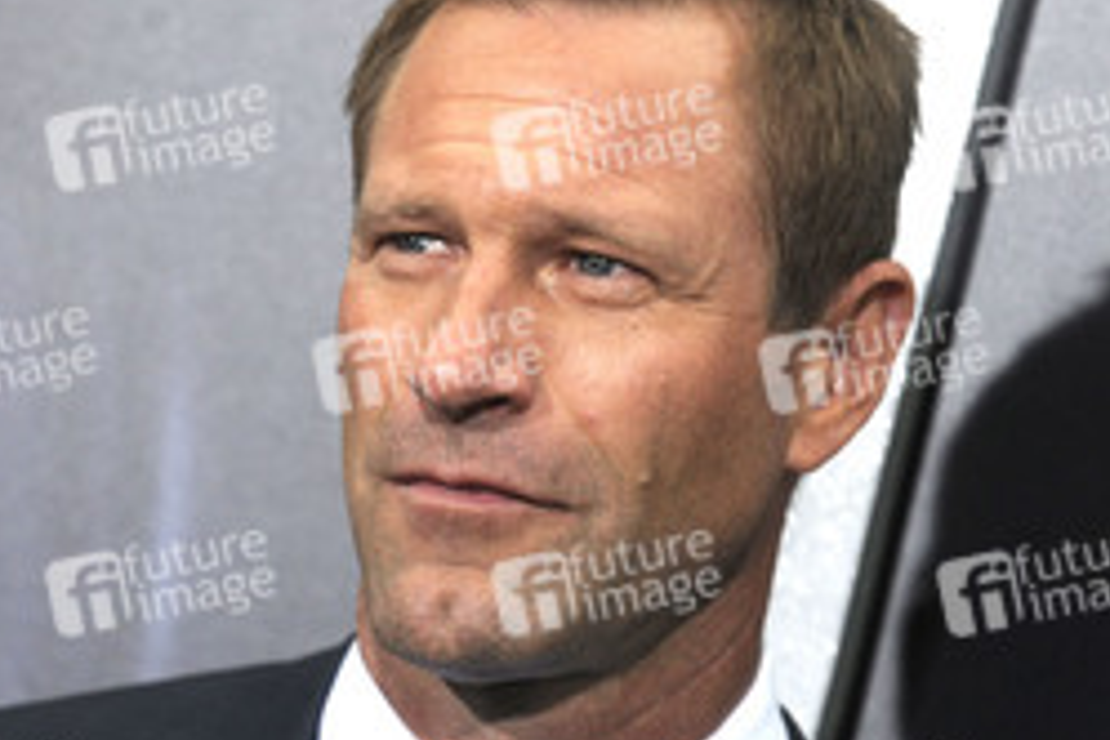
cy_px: 473
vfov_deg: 3.8
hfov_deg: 5.7
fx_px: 11130
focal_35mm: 361
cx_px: 486
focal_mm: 200
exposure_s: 1/500
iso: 1000
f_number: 5.6
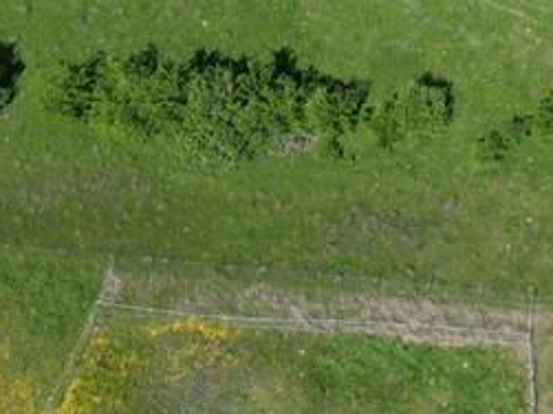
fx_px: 1565
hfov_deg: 19.4
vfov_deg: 14.2
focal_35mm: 98
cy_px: -196
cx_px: 573
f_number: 1.7
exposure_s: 1/2500
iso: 100
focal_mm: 6.72
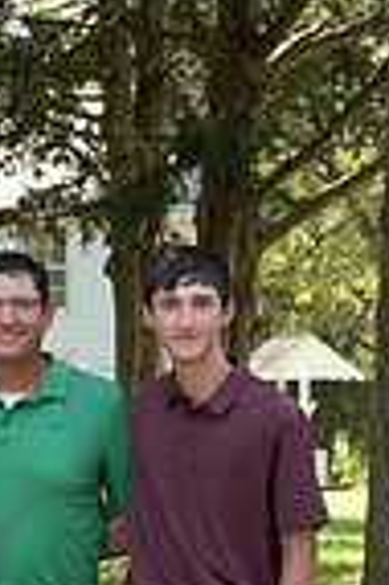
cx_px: -139
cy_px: 548
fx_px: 2356
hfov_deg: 9.3
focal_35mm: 145
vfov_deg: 14.0
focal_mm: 46
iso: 800
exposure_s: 1/200
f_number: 8
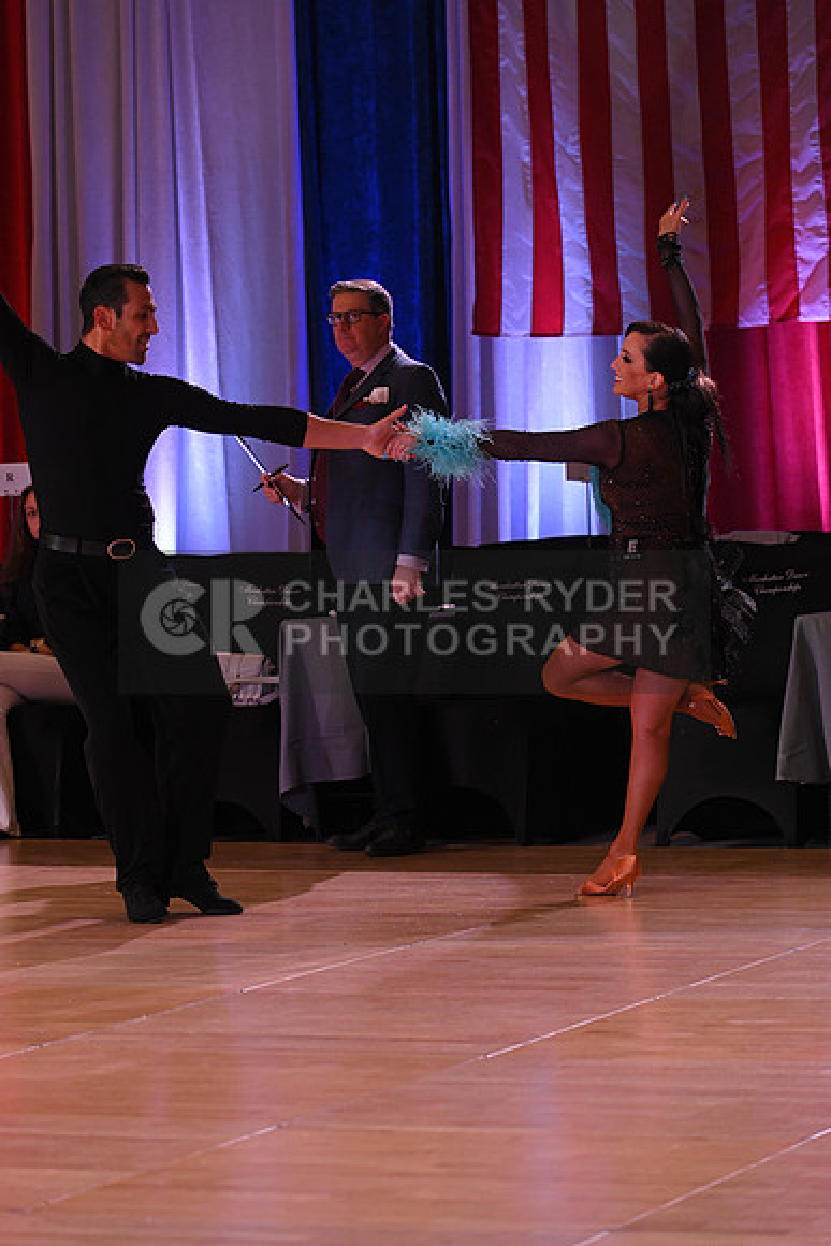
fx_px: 4498
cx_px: 416
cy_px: 623
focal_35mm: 130
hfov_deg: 10.6
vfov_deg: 15.8
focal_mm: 130
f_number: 5
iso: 1600
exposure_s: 1/250
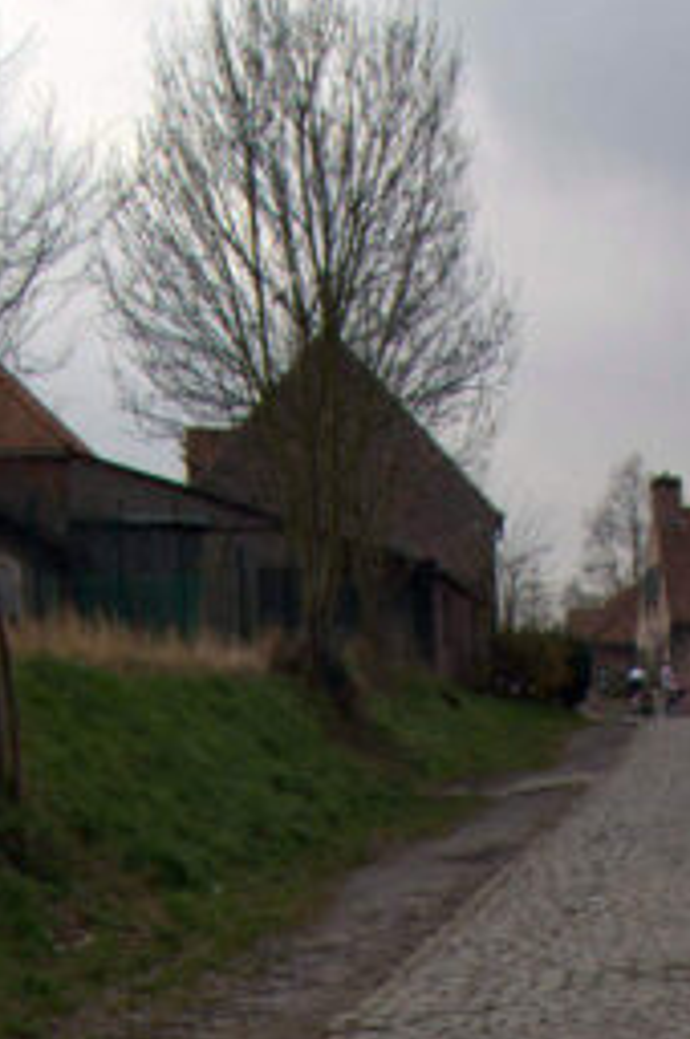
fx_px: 2075
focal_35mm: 72
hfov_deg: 18.6
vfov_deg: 22.2
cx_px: 591
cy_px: 1640
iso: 200
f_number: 8
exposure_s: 1/250
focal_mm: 12
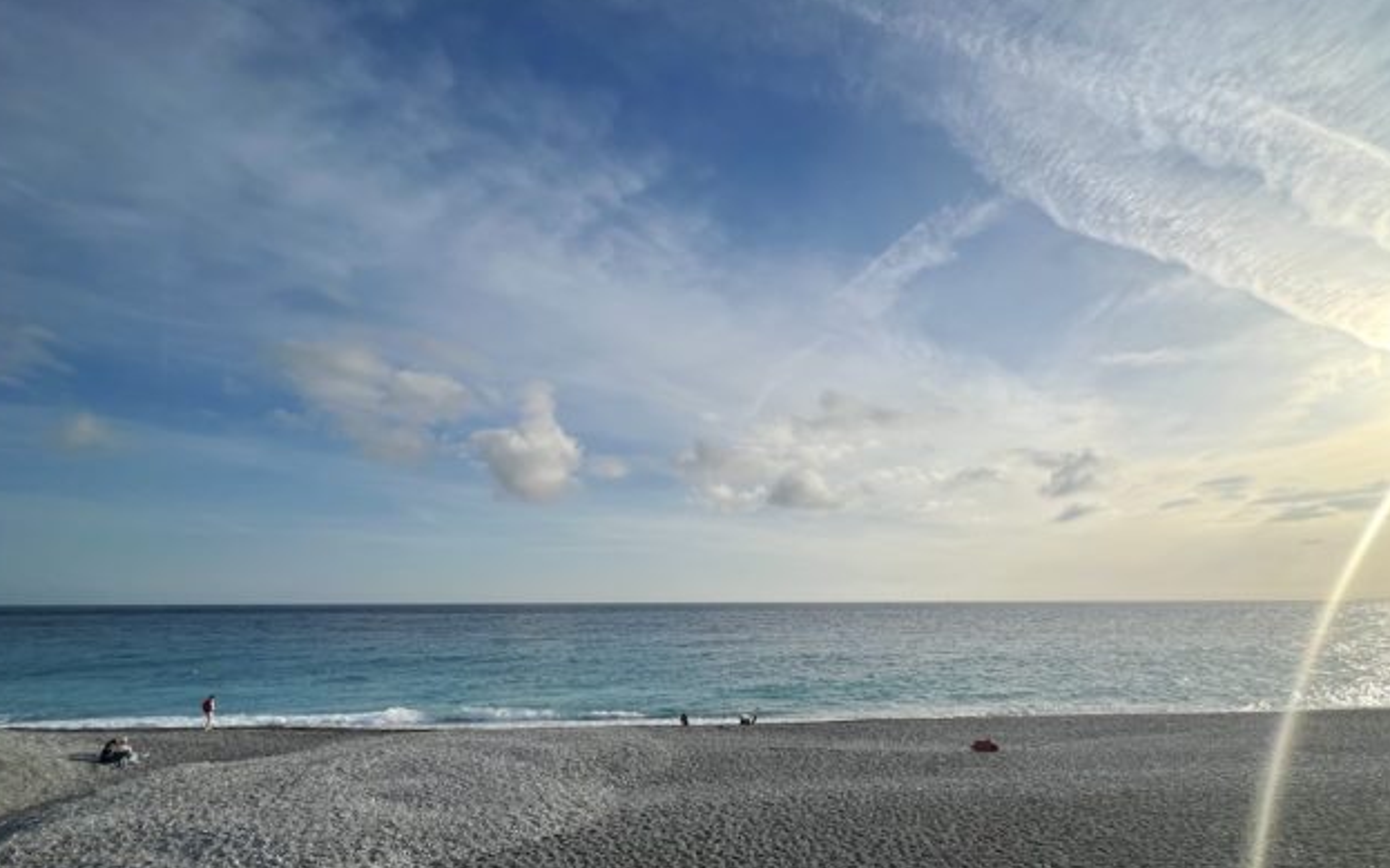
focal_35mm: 17
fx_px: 644
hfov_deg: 93.8
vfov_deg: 66.7
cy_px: 556
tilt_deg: +3.1
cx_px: 792
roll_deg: +0.4
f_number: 1.8
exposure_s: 1/4065
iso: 40
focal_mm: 1.57
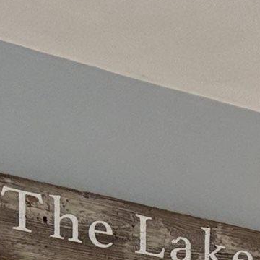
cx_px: 350
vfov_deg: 7.8
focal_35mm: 196
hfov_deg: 8.8
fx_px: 1666
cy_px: 753
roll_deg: -1.1
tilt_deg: -5.3
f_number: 1.6
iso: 200
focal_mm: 5.96
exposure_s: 1/120
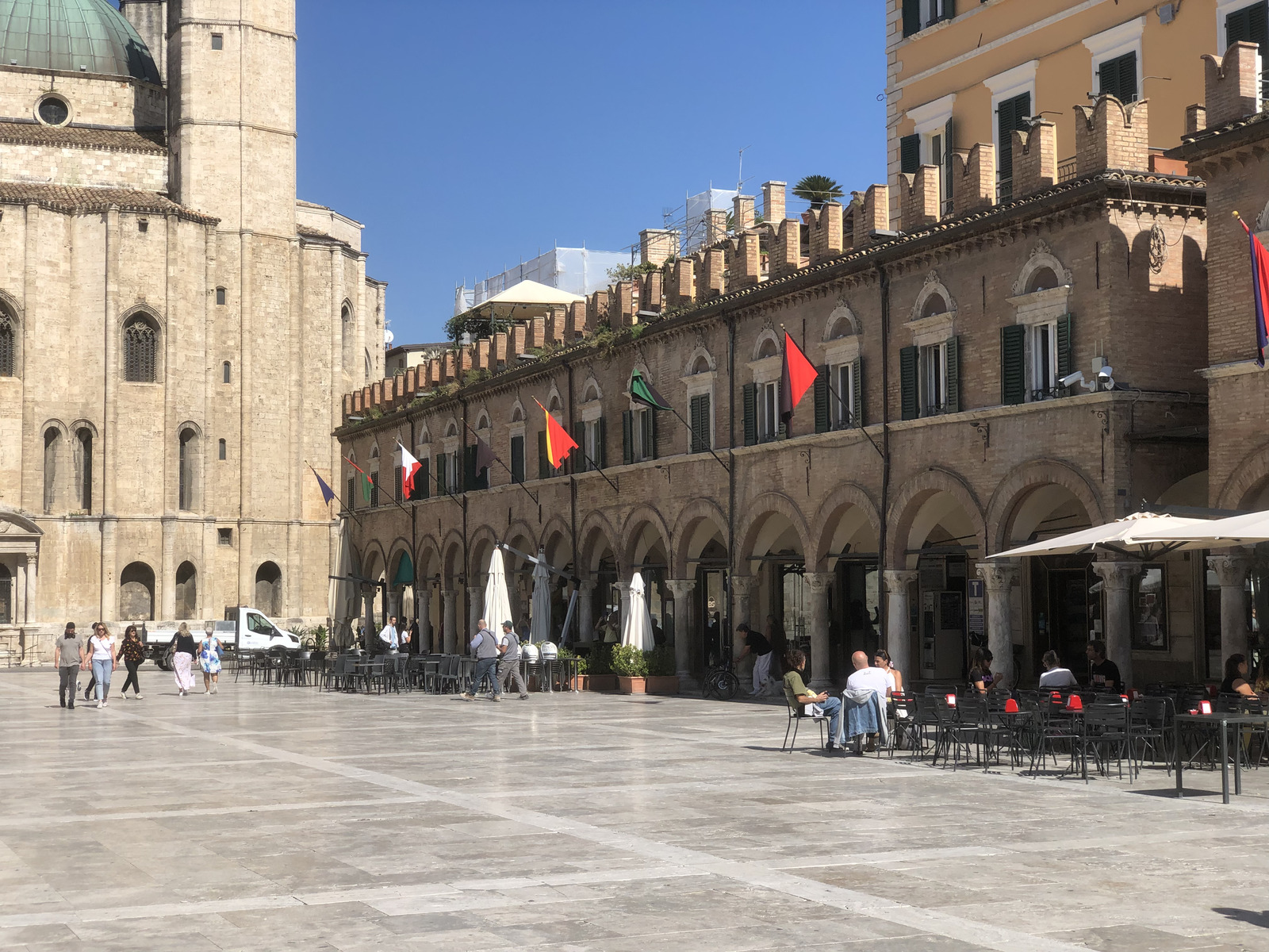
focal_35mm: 52
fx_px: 1906
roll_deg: +1.5
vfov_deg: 28.0
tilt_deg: +3.5
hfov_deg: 36.8
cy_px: 476
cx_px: 634
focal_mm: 6
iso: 16
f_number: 2.4
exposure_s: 1/1312
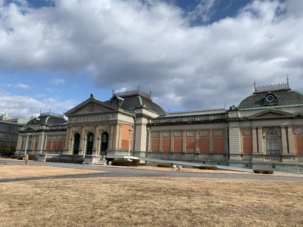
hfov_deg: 67.3
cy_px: 114
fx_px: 228
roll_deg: -1.6
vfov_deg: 53.1
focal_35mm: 26
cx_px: 152
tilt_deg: +11.2
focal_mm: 4.25
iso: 25
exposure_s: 1/2421
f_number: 1.8
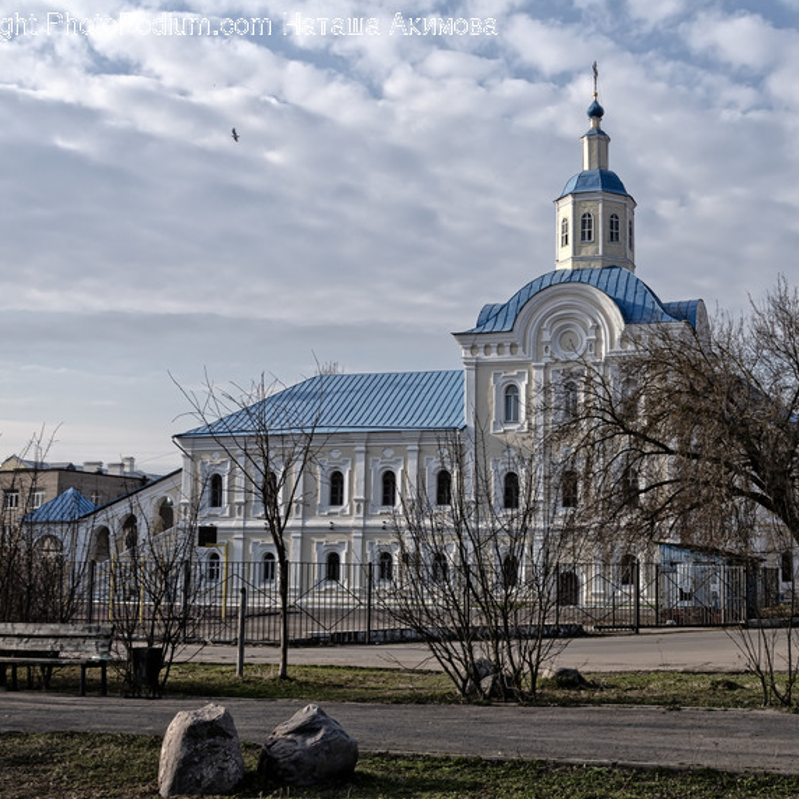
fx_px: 1253
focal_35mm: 48
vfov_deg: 35.4
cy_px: 408
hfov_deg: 34.9
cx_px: 546
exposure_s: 1/200
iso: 200
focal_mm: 24
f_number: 11
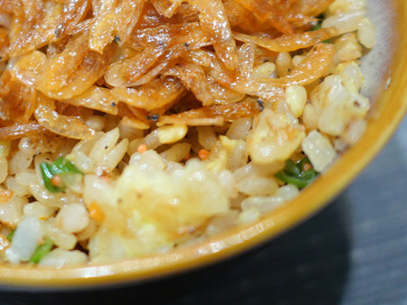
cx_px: 80
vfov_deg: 21.7
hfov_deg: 28.3
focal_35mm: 67
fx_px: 788
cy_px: 63
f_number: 1.7
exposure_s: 1/60
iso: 640
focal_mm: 15
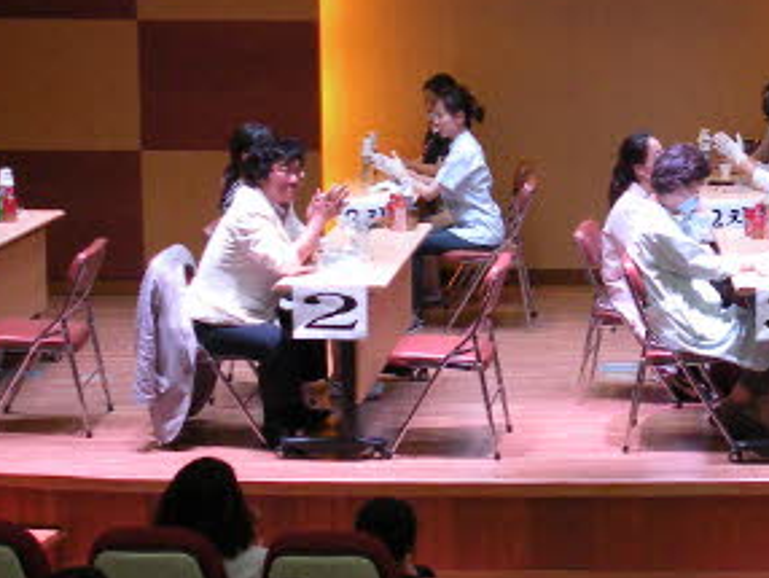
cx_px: 721
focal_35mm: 98
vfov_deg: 15.1
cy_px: 218
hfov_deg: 19.6
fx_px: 2179
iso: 164
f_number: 3.2
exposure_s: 1/60
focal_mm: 5.8
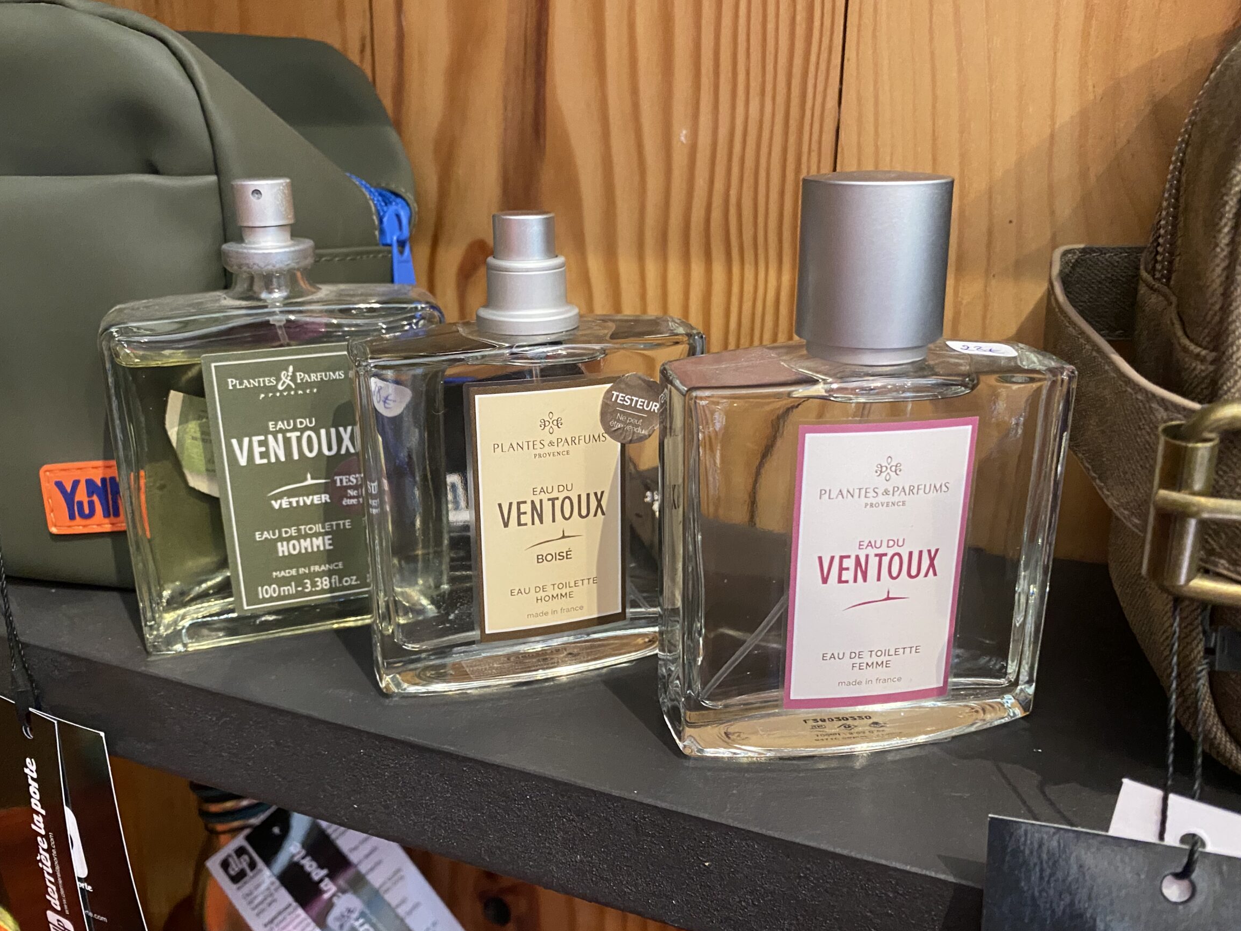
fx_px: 1040
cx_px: 613
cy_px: 441
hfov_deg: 61.7
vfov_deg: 48.2
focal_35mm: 29
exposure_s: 1/33
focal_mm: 4.25
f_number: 1.8
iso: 500
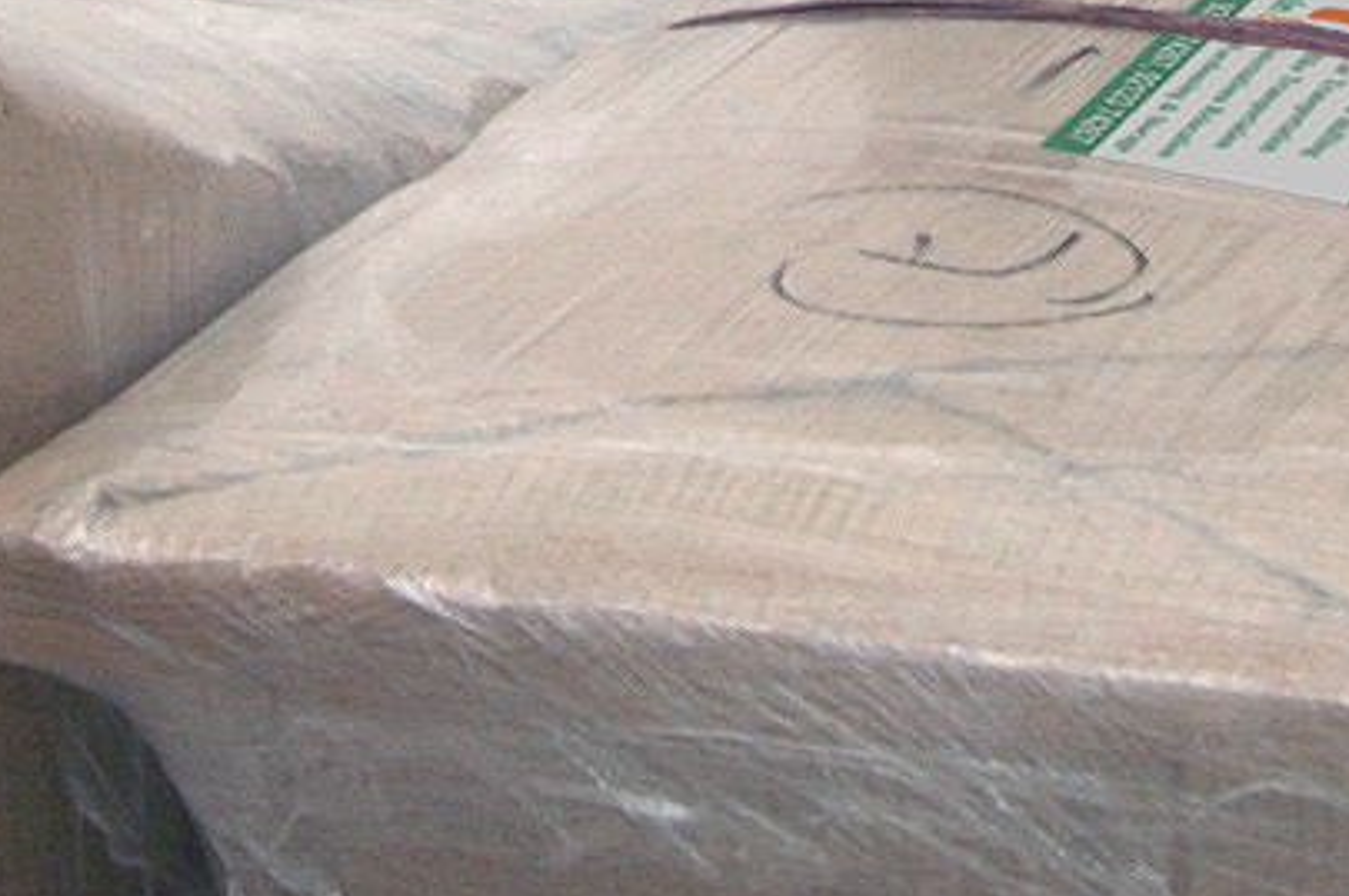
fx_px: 10854
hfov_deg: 7.1
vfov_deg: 4.6
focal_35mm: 290
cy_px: -1036
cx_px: 246
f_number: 6.3
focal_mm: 26
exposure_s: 1/500
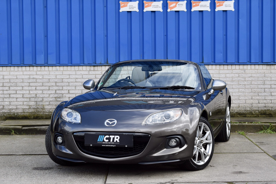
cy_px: 91
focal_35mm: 85
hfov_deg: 24.0
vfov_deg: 16.2
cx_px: 141
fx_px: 648
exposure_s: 1/250
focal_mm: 55
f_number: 8
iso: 400
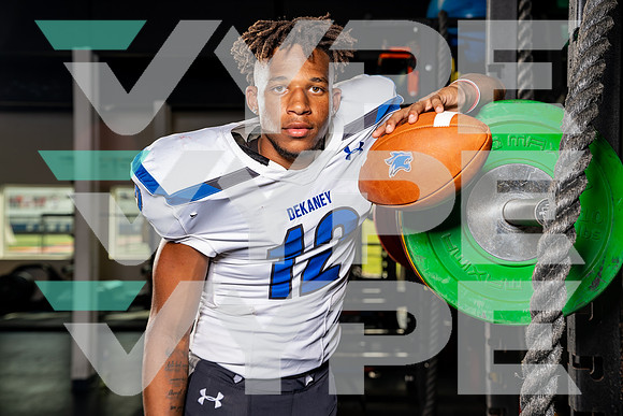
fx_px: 900
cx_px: 312
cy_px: 208
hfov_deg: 38.2
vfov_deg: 26.0
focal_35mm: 52
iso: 100
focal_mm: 52
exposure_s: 1/250
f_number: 4.5
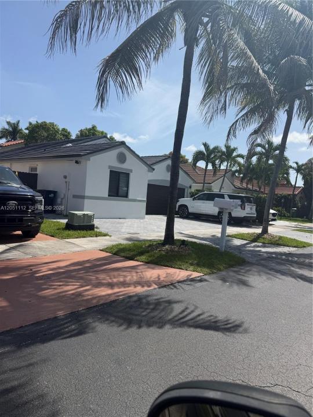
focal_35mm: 24
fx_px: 289
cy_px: 208
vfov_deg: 71.6
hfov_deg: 56.8
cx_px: 156
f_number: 1.78
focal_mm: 6.76
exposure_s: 1/6711
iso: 80
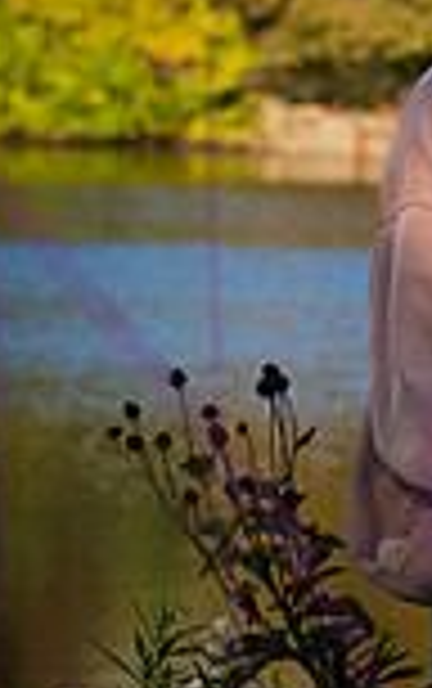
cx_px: 666
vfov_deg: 6.8
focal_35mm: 309
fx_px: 5804
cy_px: 38
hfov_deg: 4.2
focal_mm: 80
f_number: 6.3
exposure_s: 1/400
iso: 400
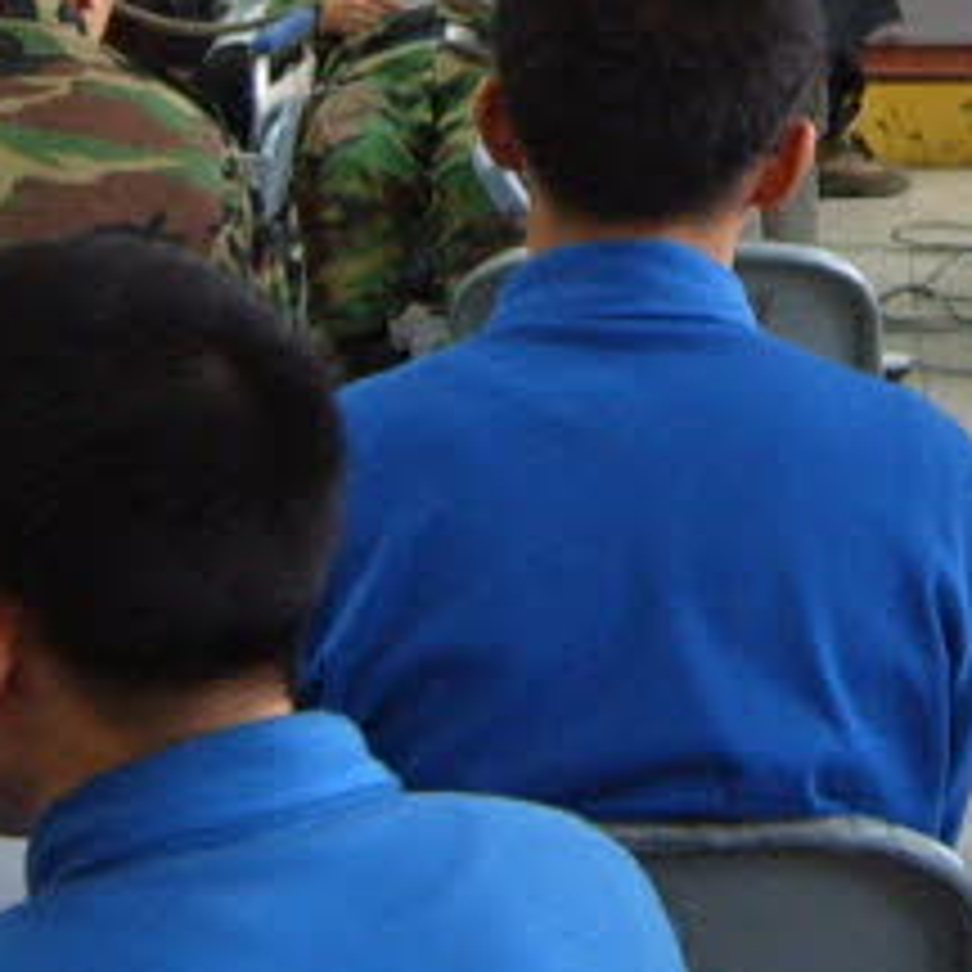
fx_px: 4098
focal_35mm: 129
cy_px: -9
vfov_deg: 13.3
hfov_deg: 13.4
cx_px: 855
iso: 141
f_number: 2.9
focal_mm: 6.2
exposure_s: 1/30
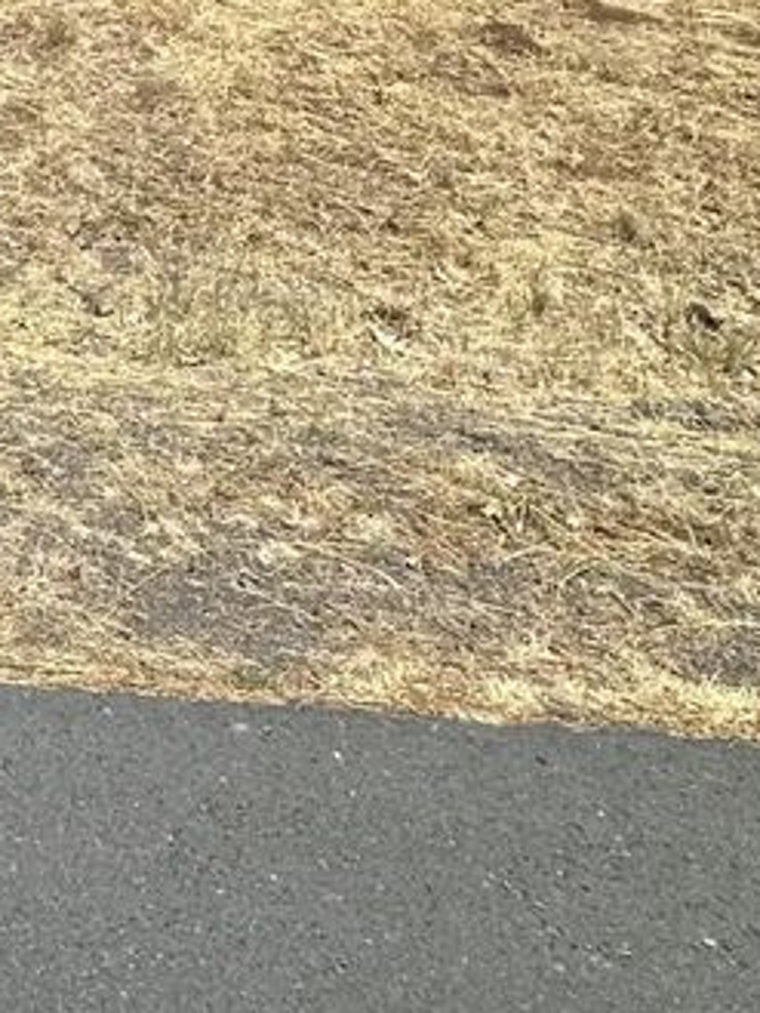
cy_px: -328
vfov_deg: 27.4
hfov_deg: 19.0
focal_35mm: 58
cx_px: -625
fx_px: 1697
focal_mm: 2.22
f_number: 2.2
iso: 50
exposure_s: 1/1916
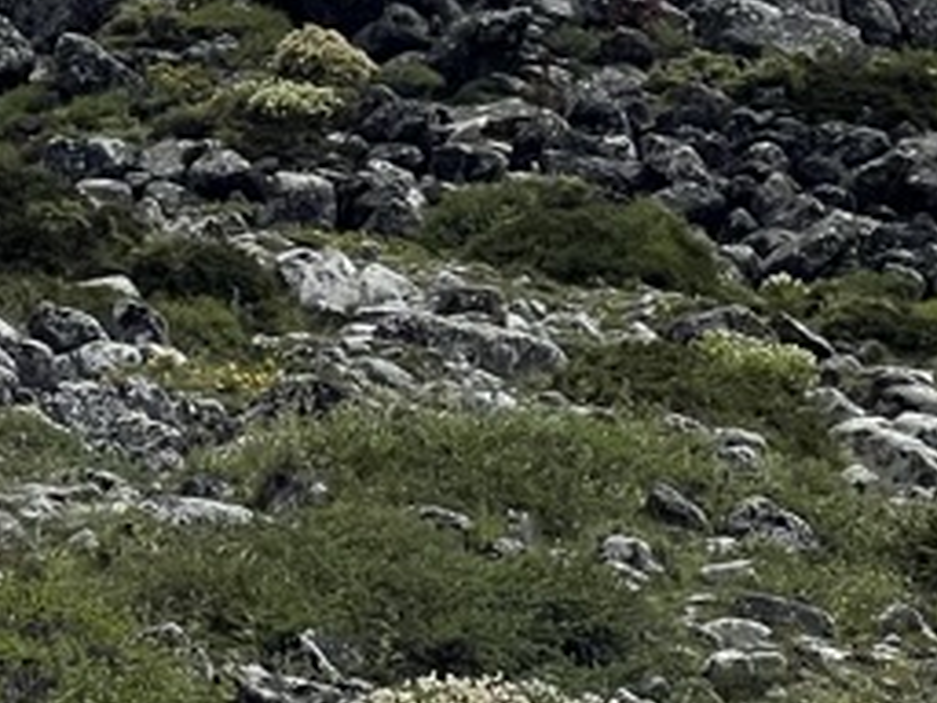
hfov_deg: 6.4
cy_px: -549
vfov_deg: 4.8
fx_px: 8337
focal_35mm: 308
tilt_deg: +13.2
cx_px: 29
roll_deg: -1.1
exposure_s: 1/2320
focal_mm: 9
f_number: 2.8
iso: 32
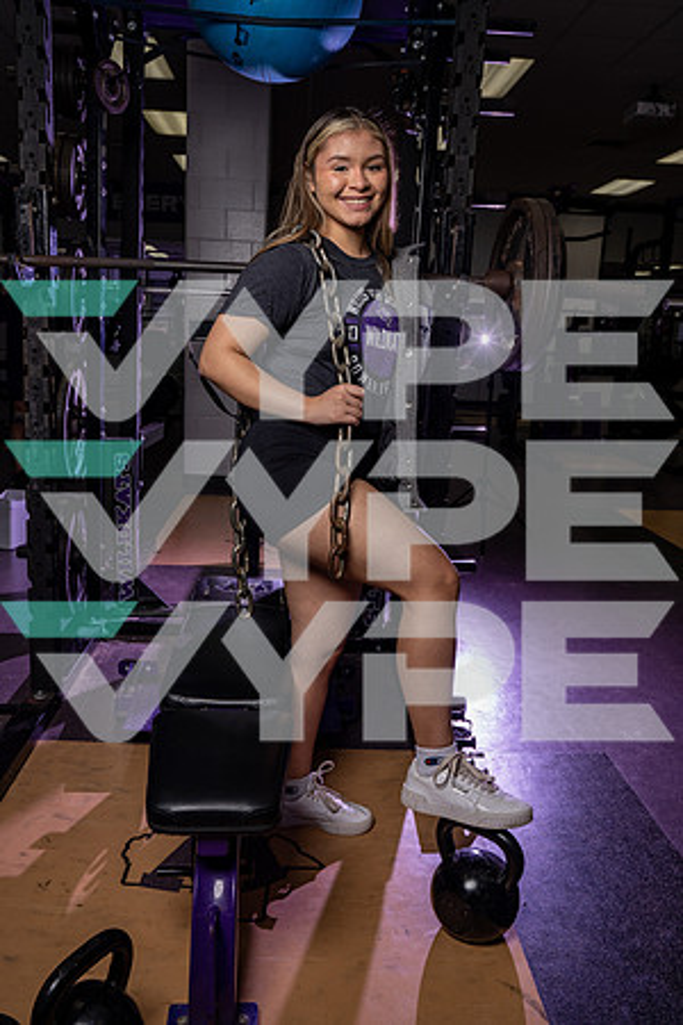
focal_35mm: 30
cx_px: 342
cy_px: 512
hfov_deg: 43.6
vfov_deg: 61.9
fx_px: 854
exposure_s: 1/250
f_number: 7.1
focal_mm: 30
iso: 250
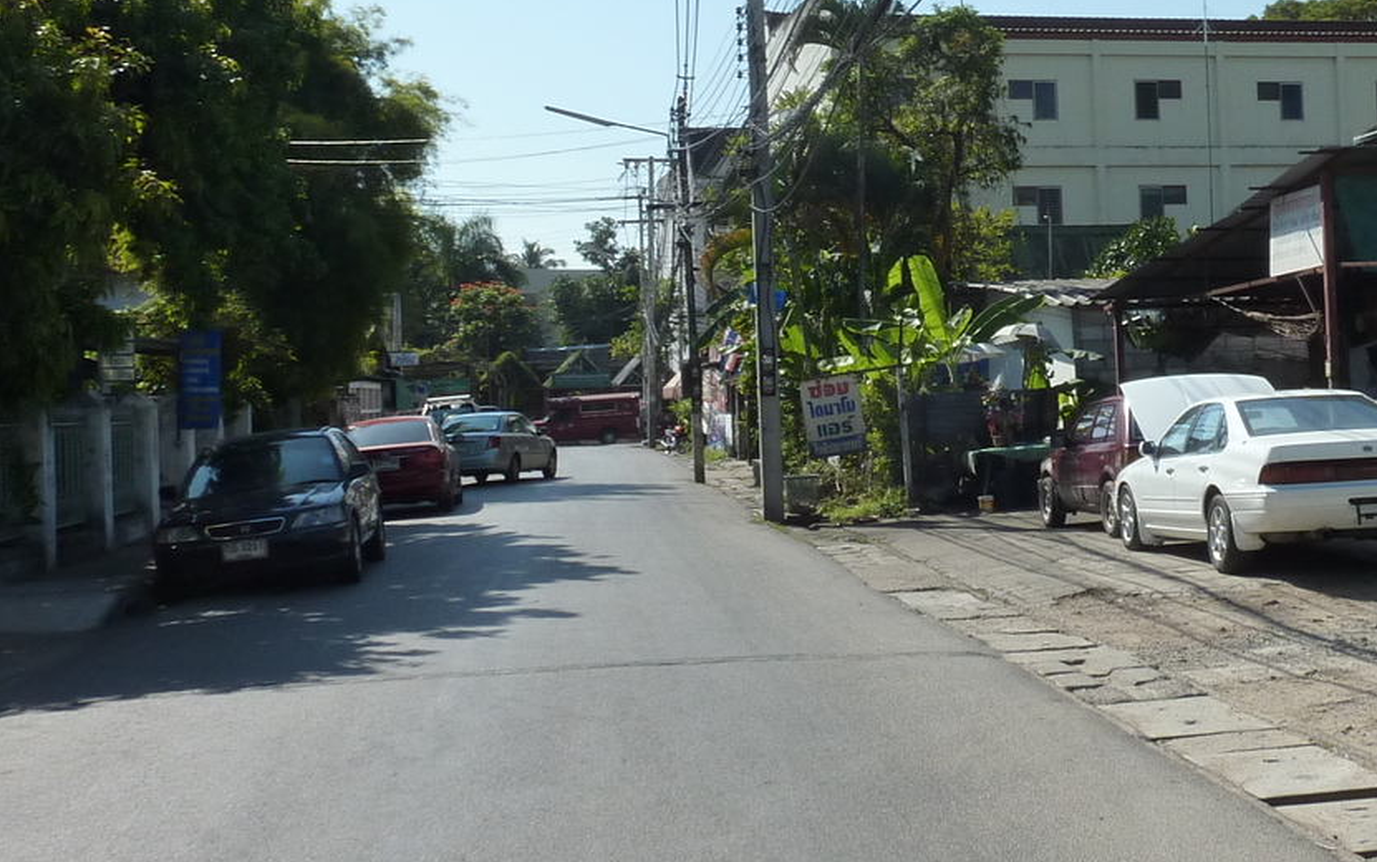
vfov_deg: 25.2
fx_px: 1915
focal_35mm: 51
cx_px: 926
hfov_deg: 39.1
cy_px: 295
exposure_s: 1/400
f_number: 5.6
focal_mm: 4.1
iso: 125
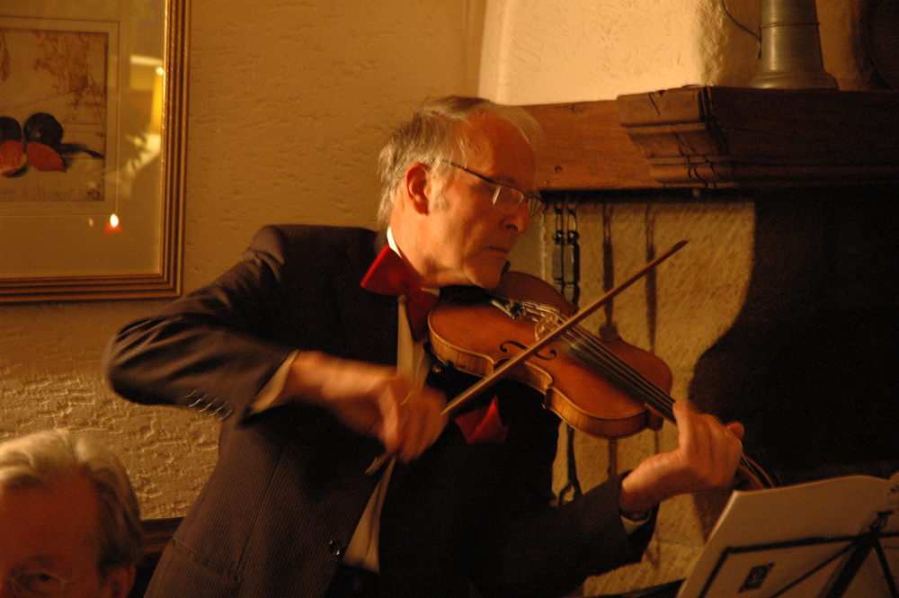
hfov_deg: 19.5
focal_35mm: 105
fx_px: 2620
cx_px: 450
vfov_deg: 13.0
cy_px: 299
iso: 1600
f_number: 4.5
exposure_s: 1/10
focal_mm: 70
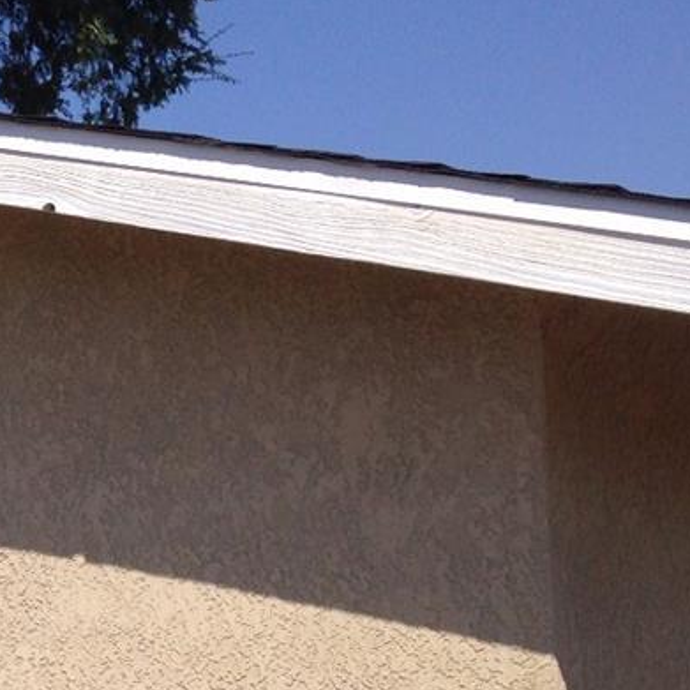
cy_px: 671
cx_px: -432
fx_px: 2526
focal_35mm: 112
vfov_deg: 15.3
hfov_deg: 14.2
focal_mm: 4.12
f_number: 2.4
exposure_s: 1/2463
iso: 50
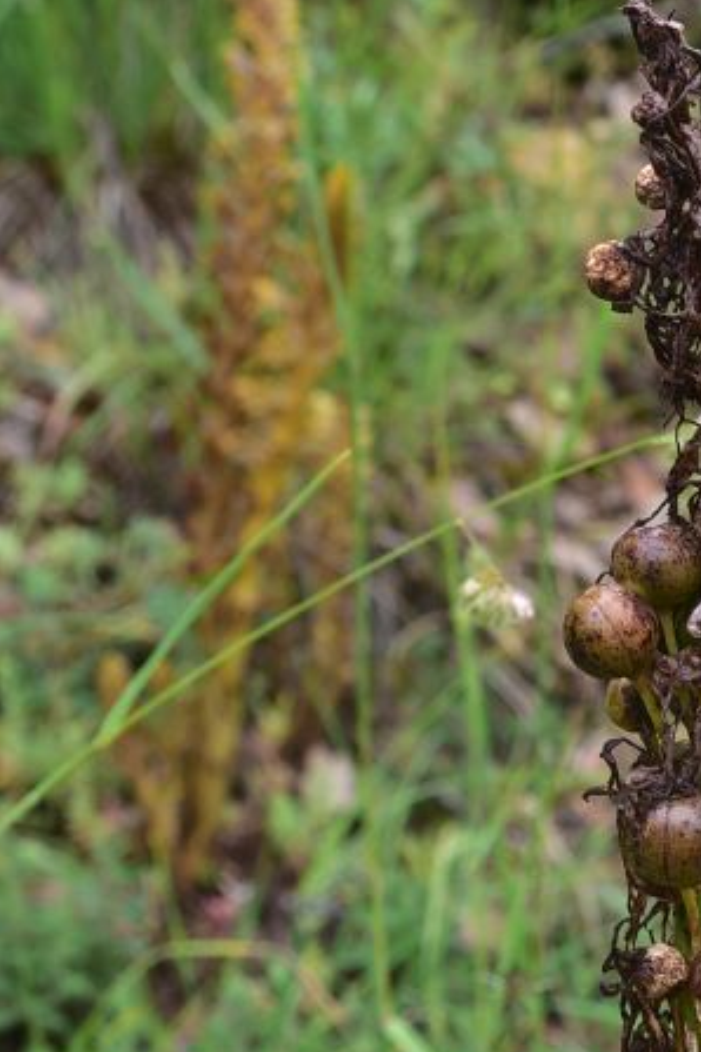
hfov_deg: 14.5
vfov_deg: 21.8
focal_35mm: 93
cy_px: 692
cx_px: 716
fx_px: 2716
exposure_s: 1/125
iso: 320
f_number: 8
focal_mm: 32
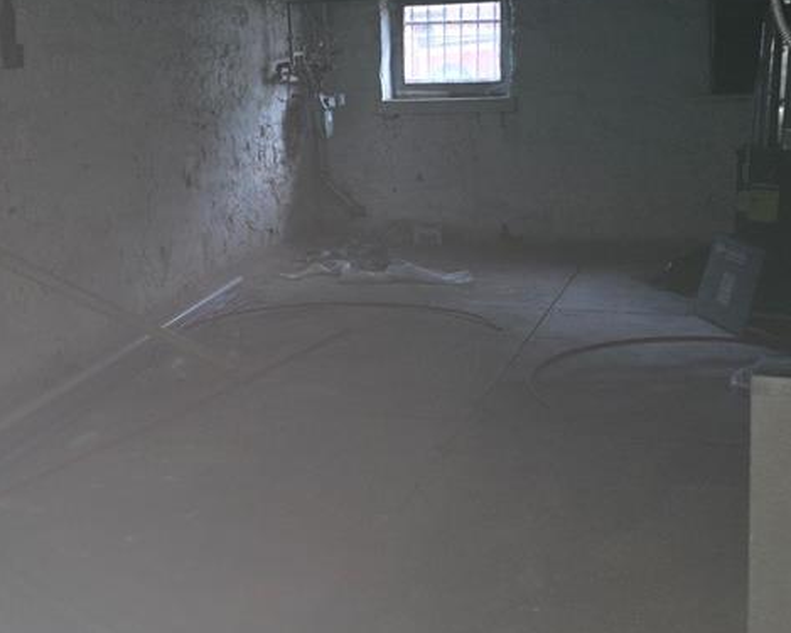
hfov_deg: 38.0
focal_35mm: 49
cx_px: 334
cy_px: 192
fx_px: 1147
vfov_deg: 30.5
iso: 125
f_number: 1.8
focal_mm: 5.4
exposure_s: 1/21.2
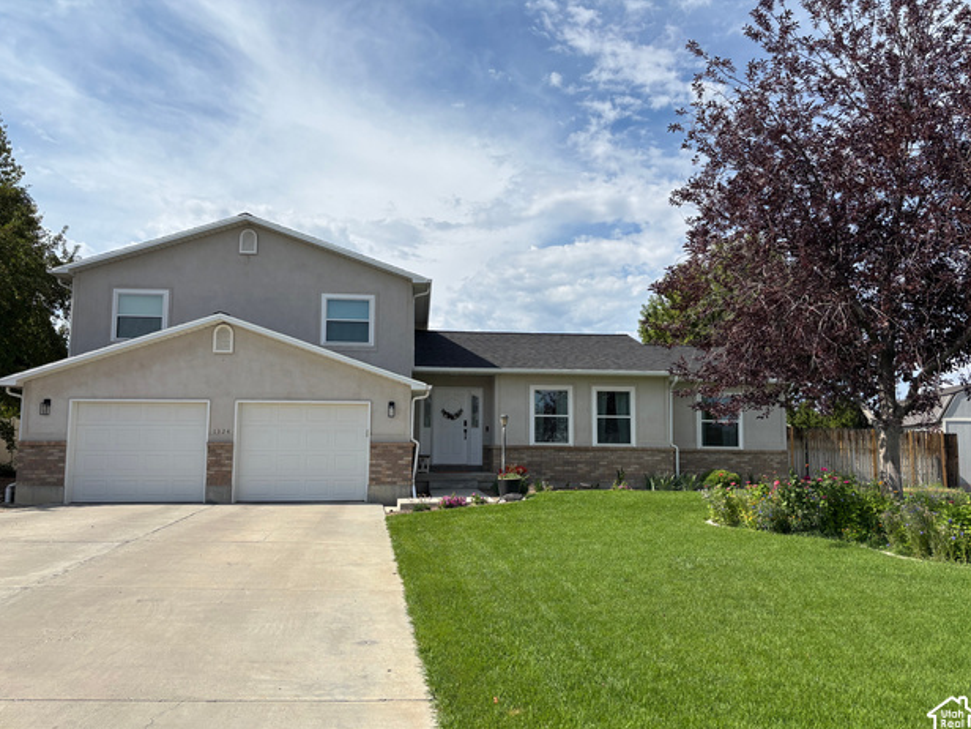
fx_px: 757
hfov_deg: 65.3
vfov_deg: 51.3
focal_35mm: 27
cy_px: 377
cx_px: 489
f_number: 1.6
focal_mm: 5.96
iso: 50
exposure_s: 1/4630
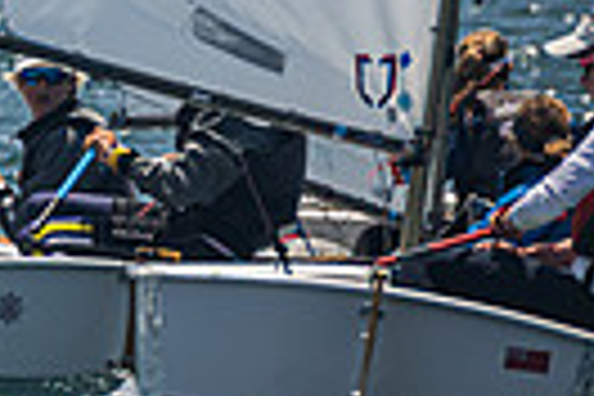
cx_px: -588
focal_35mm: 1420
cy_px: -142
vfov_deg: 1.0
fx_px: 23428
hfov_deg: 1.5
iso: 250
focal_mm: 320
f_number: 8
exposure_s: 1/1250
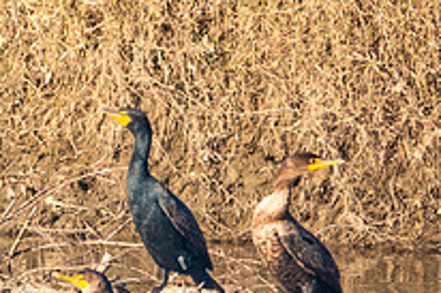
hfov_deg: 1.2
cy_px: 360
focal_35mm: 1692
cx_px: -92
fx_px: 20710
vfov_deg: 0.8
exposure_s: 1/1250
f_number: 4
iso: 320
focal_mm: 220
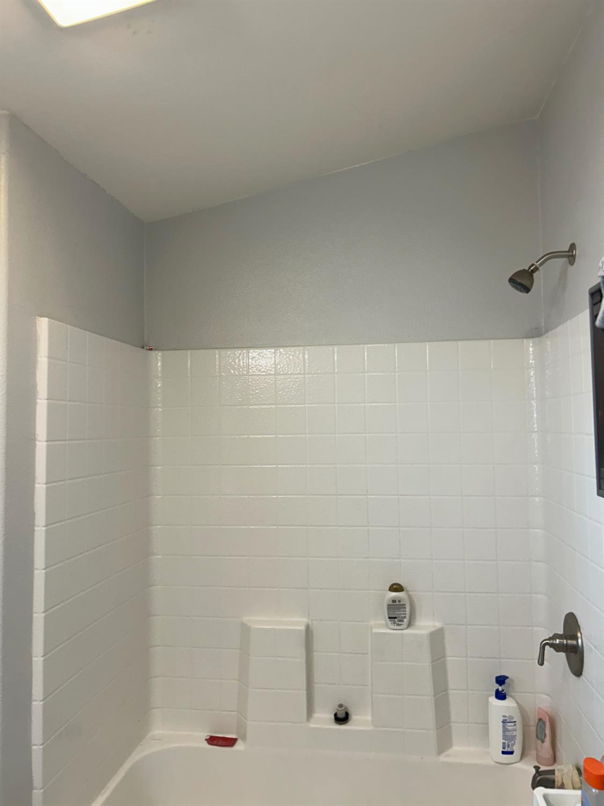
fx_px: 605
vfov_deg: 67.3
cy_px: 403
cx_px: 302
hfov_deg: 53.1
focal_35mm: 26
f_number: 1.5
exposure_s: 1/120
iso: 80
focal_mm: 5.7
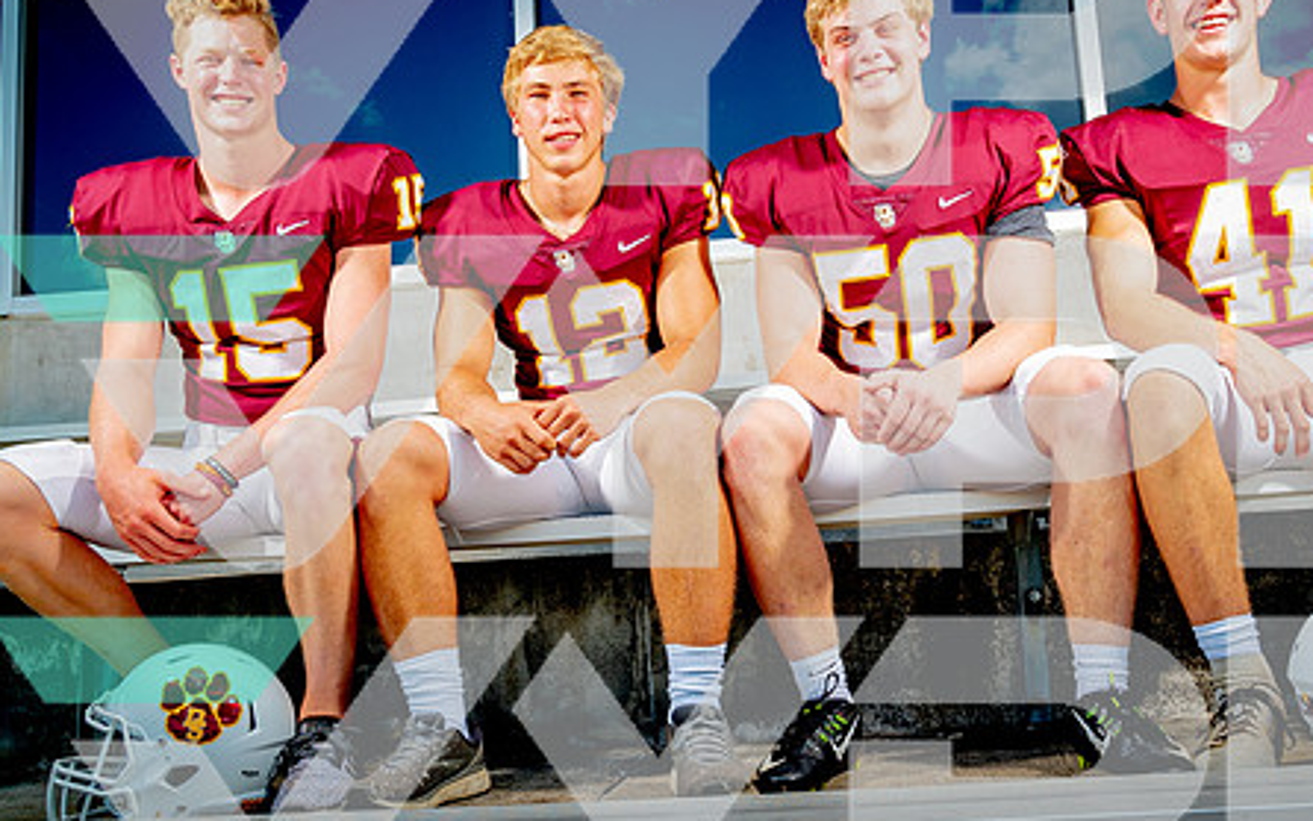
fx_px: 1217
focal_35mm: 34
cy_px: 403
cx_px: 757
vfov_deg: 37.3
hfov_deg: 56.4
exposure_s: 1/125
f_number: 11
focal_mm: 24
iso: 100
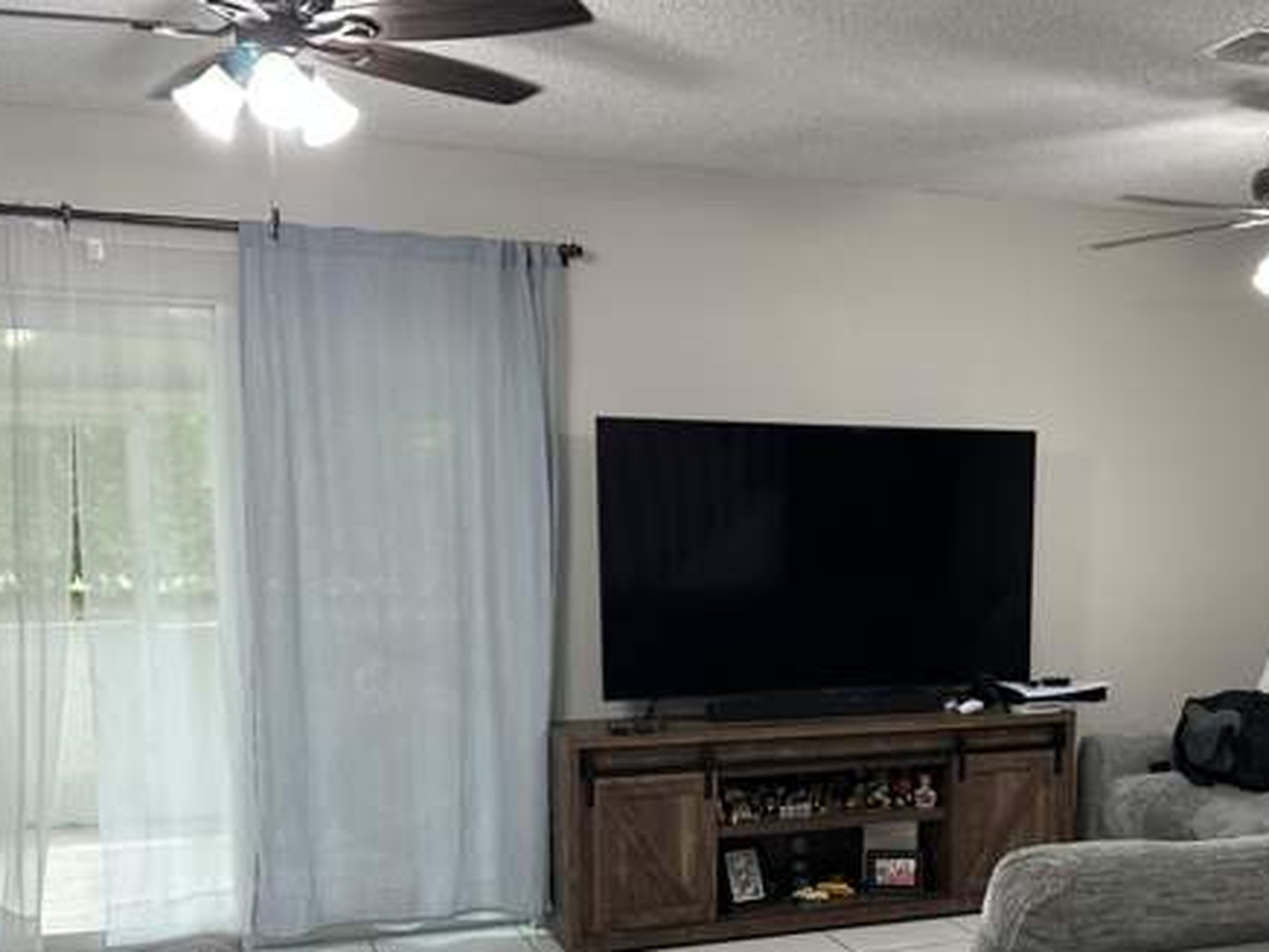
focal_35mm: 44
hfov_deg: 41.8
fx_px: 1613
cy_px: 725
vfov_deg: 32.2
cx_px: 937
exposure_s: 1/60
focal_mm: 6.86
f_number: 1.78
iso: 125
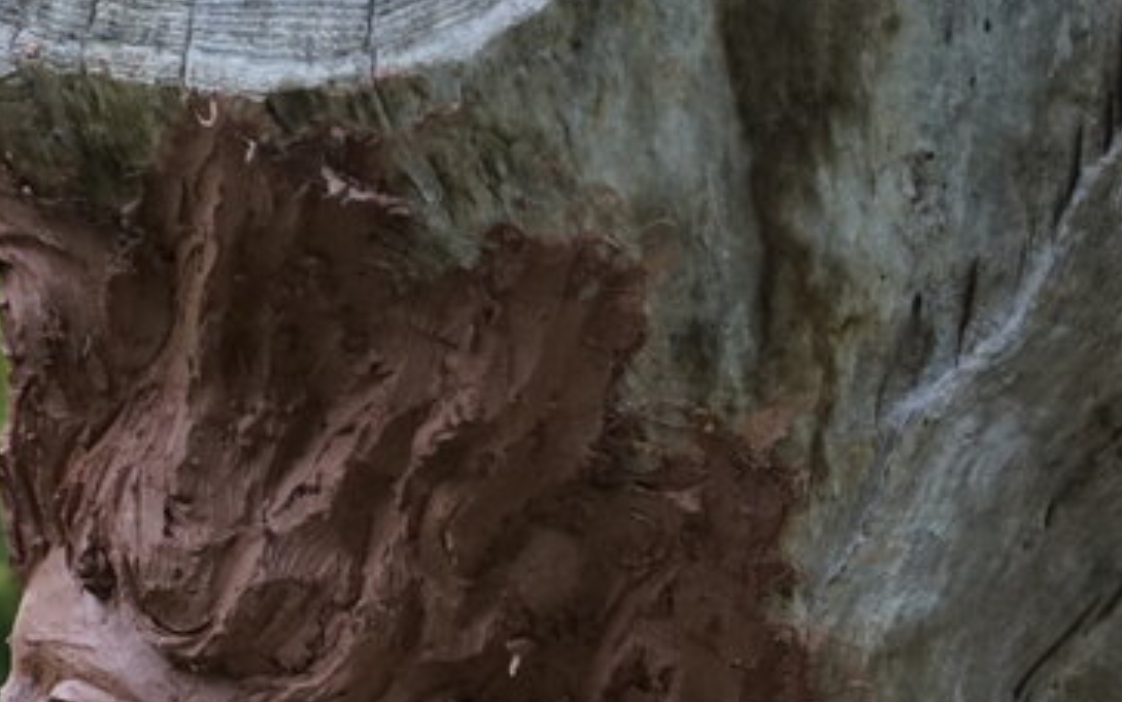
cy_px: 1042
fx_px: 7218
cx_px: 507
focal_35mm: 236
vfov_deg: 5.5
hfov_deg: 8.9
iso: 2000
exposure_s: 1/160
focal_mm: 70
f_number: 5.6
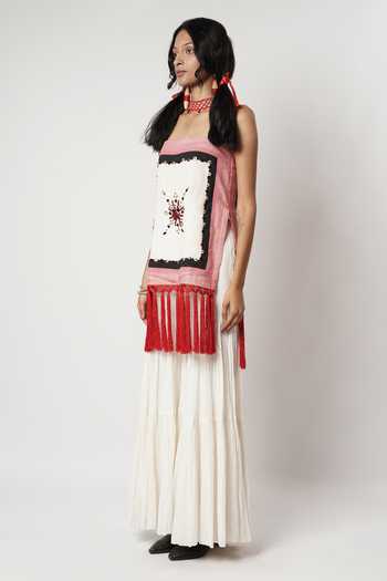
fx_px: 813
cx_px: 194
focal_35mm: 50
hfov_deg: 26.8
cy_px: 290
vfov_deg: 39.3
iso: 100
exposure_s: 1/200
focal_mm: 50.4
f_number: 5.6
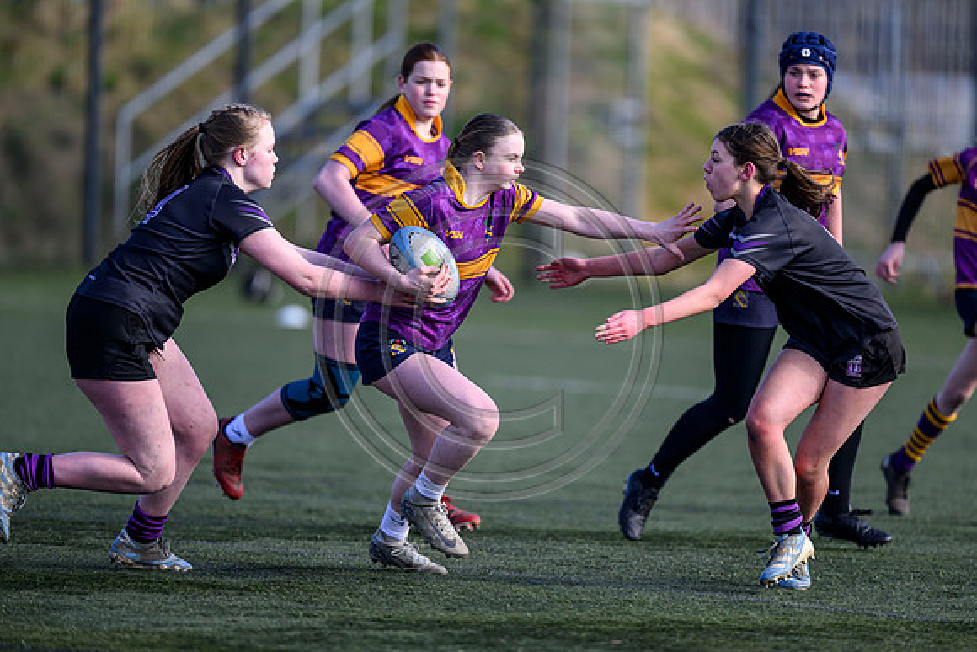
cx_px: 488
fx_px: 10858
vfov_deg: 3.4
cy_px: 326
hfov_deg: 5.2
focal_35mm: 400
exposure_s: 1/3200
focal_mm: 400
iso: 500
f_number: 3.2
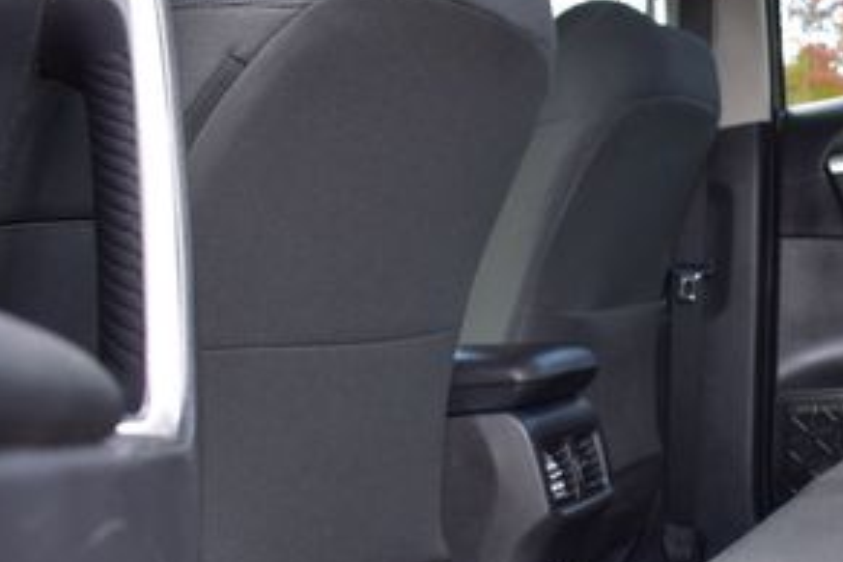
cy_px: 388
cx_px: 892
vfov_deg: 20.5
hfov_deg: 28.2
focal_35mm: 66
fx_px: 1545
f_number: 7.1
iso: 400
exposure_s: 1/50
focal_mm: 20
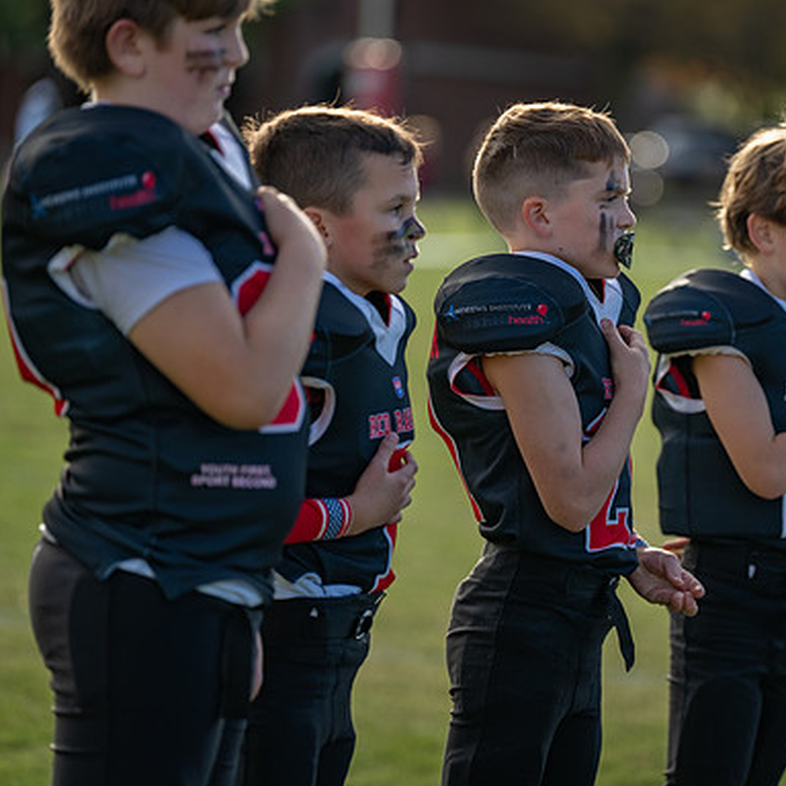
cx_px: 524
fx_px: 5241
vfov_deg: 8.6
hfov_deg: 8.6
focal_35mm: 204
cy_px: 394
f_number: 2.8
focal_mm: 159
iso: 100
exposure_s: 1/640
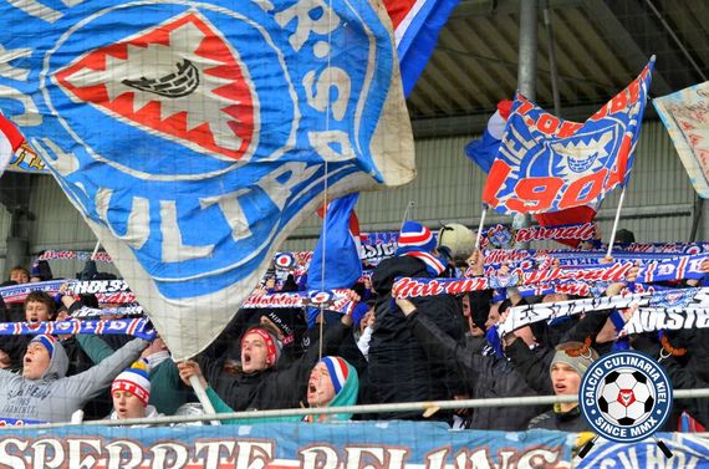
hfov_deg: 19.5
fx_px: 2063
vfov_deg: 13.0
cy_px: 234
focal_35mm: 105
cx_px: 354
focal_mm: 70
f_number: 5
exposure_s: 1/1250
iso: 5000
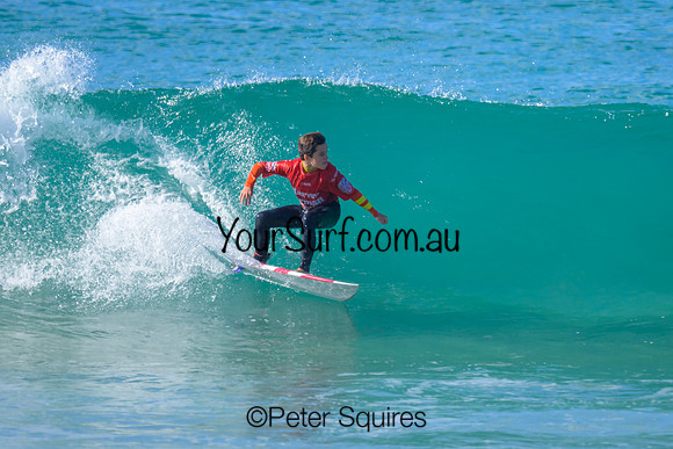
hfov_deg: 1.9
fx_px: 20538
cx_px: 388
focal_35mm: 1098
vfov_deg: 1.3
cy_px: 150
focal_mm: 800
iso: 560
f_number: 6.3
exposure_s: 1/2000
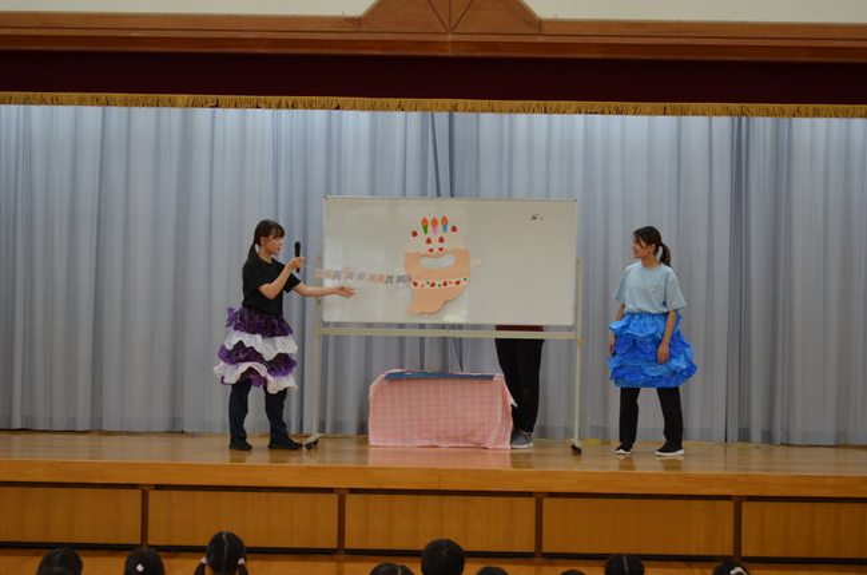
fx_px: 1983
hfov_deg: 24.7
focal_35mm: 82
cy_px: 288
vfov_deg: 16.5
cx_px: 434
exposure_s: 1/60
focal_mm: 55
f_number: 5.6
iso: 640
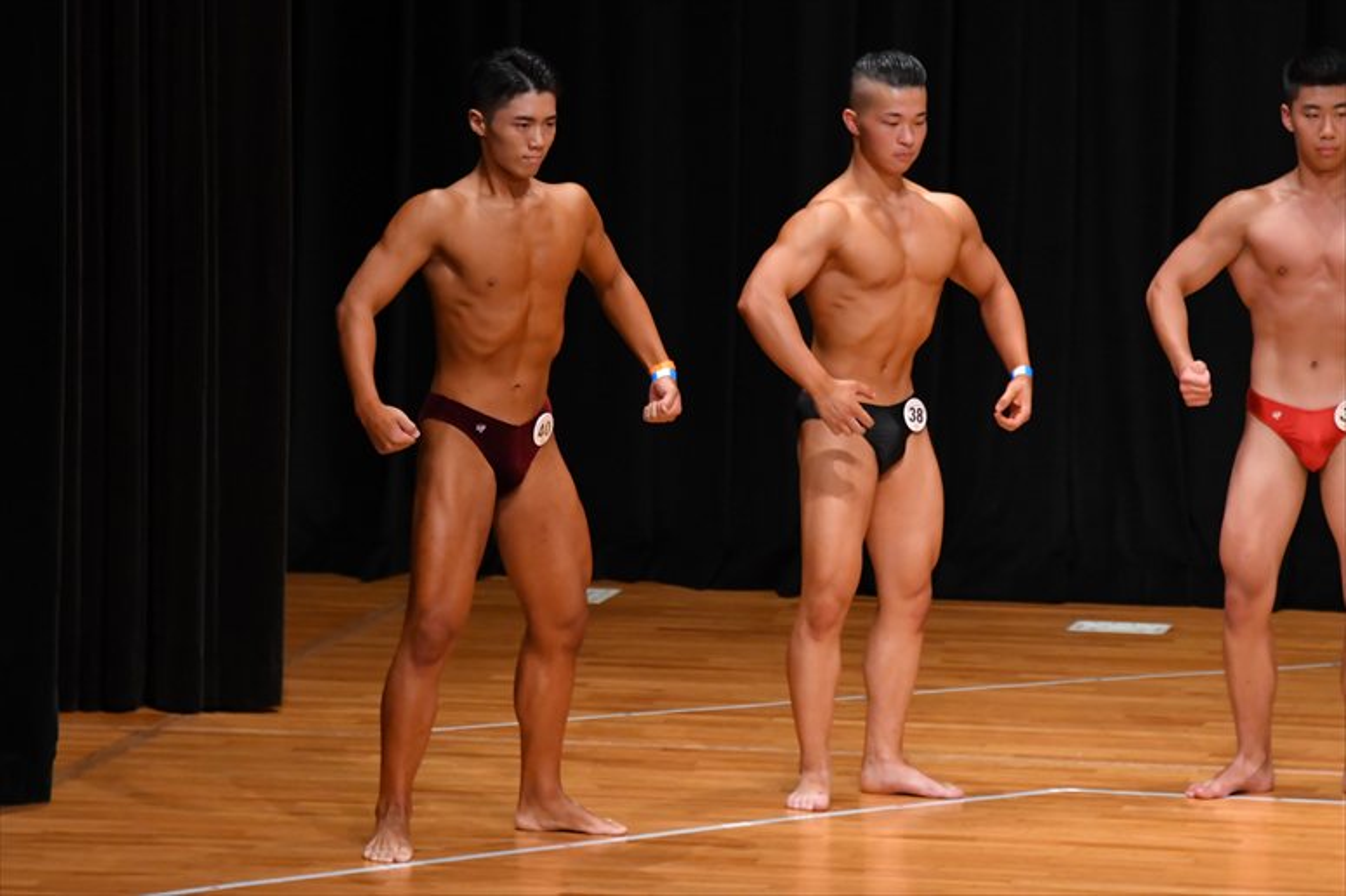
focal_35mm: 270
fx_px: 10090
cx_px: 673
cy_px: 448
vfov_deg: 5.1
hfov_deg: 7.6
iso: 4000
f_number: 5.6
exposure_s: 1/400
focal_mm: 180
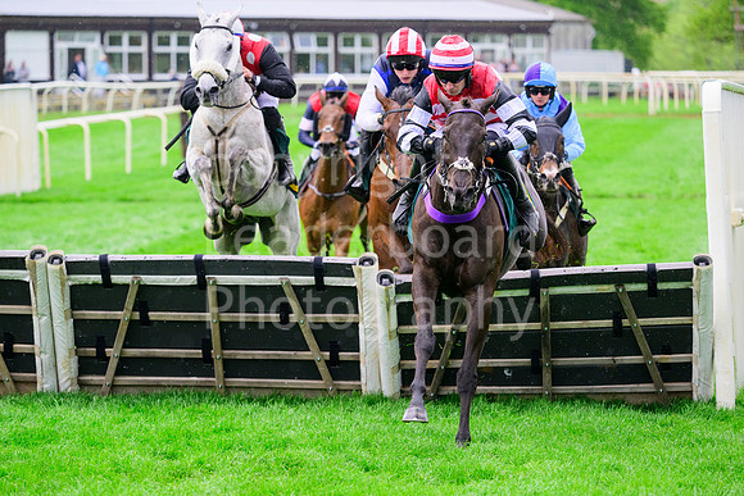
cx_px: 372
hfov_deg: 9.8
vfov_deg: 6.5
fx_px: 4341
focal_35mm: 210
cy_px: 248
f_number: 5.6
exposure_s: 1/1600
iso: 2000
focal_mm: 210
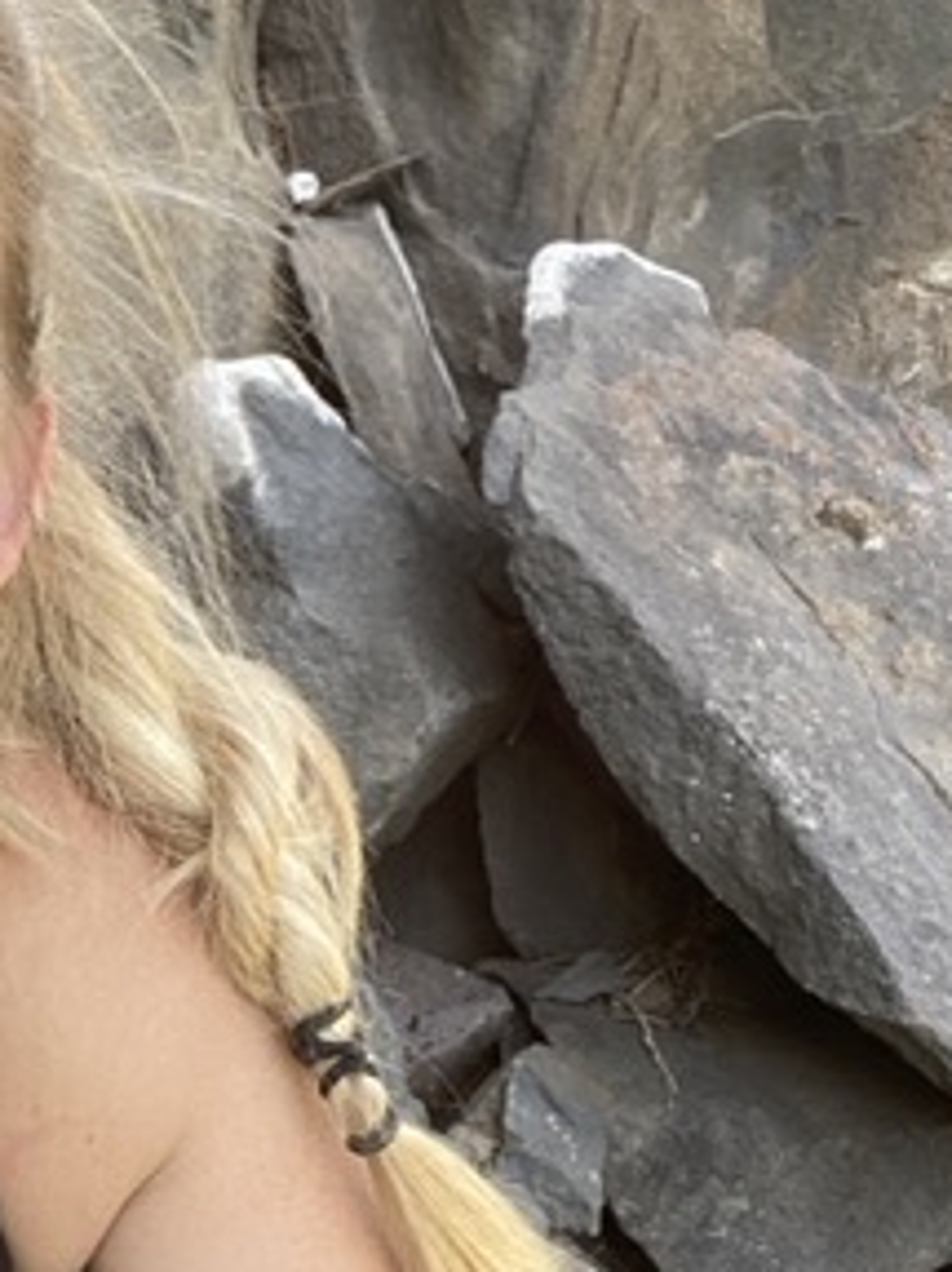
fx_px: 2459
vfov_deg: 28.6
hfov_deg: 20.9
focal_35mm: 67
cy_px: 926
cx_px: -89
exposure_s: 1/122
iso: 32
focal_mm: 2.71
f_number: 2.2
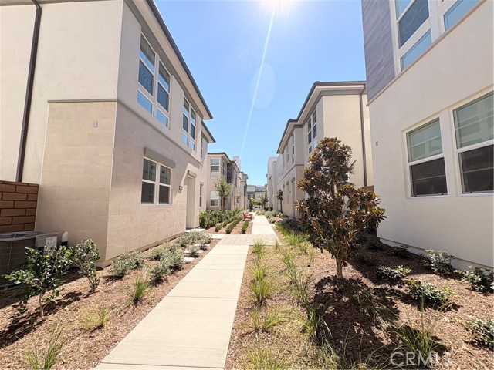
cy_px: 185
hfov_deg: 102.1
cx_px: 247
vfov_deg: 85.7
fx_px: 200
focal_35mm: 14
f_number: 2.2
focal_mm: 2.22
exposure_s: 1/2028
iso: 50
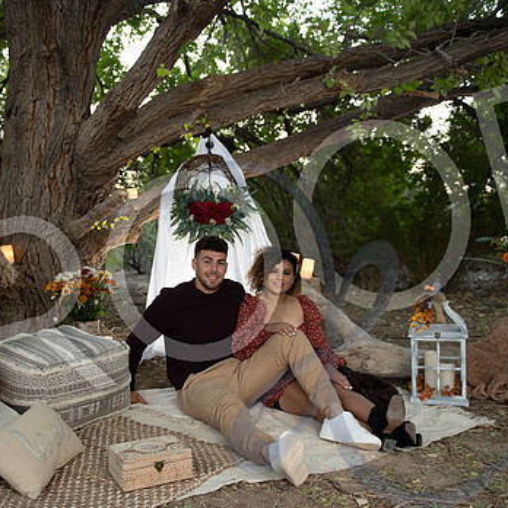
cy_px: 277
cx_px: 194
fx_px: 565
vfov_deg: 48.4
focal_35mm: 34
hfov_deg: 48.1
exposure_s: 1/60
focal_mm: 24
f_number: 2.8
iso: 400
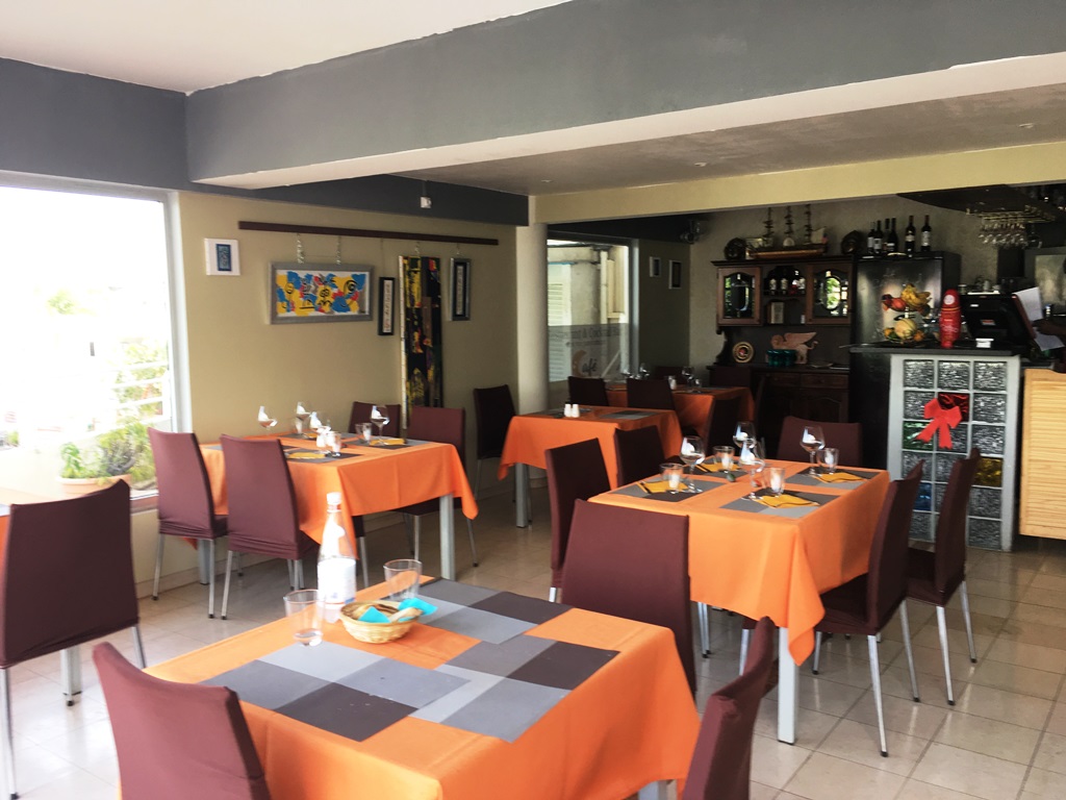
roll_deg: +1.3
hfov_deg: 61.7
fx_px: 893
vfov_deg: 48.2
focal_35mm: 29
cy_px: 400
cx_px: 533
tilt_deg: -5.8
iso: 32
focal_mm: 4.15
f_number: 2.2
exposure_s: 1/50
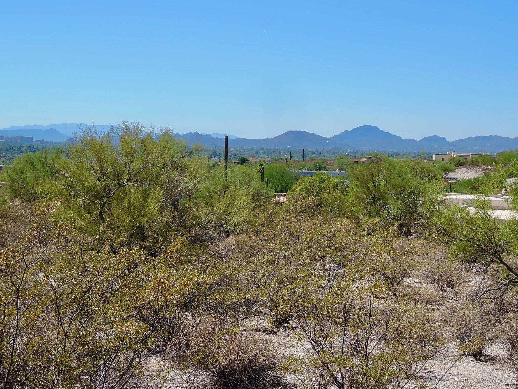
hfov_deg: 29.8
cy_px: 214
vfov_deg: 22.6
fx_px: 973
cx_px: 283
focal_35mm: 65
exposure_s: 1/800
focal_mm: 8.6
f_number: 3.5
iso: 80
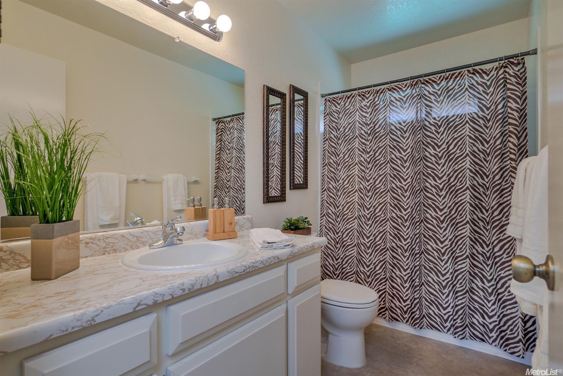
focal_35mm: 18
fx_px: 281
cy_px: 188
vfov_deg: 67.4
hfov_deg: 90.0
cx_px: 282
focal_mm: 12
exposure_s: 1/13
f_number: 5
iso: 100
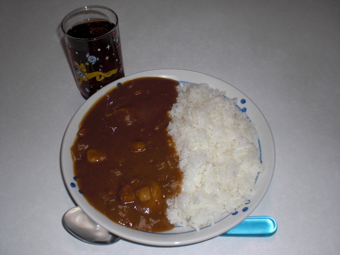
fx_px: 373
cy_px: 128
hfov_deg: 49.0
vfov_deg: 37.7
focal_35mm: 38
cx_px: 170
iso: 64
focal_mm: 6.3
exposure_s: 1/60
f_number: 3.1
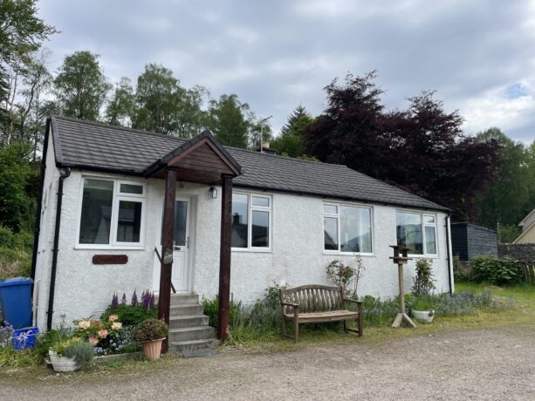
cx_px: 268
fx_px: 402
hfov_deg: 67.3
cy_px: 200
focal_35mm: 26
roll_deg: -0.6
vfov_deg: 53.1
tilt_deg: +9.4
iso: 32
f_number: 1.6
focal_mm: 4.2
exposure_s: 1/2506
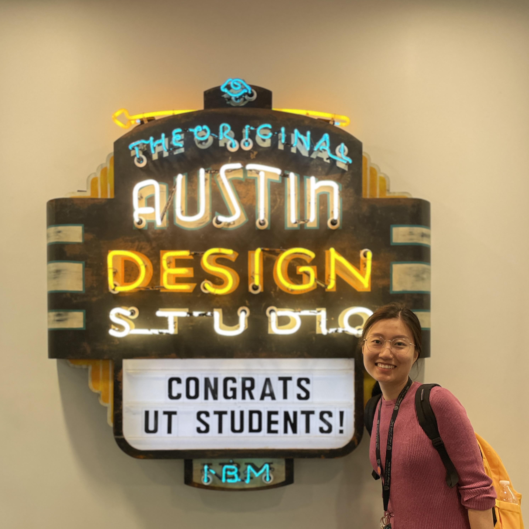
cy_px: 347
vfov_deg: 51.7
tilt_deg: -0.8
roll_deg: +0.0
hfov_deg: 52.5
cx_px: 265
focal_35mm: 31
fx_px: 536
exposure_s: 1/60
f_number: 1.6
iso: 160
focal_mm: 4.2
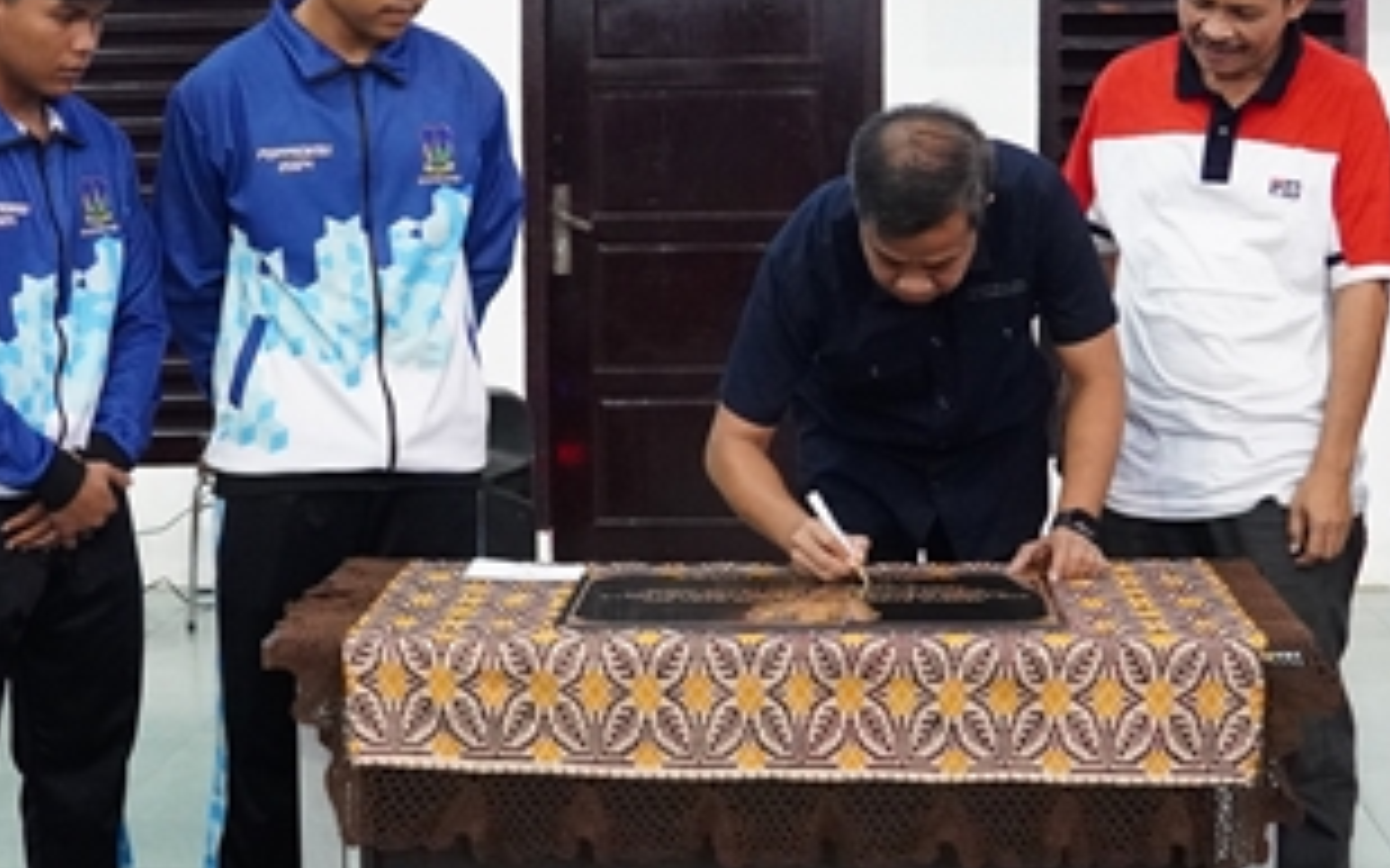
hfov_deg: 27.1
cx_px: 693
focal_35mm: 76
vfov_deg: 17.2
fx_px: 2879
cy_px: 407
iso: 5000
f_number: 4.5
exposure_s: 1/60
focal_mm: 24
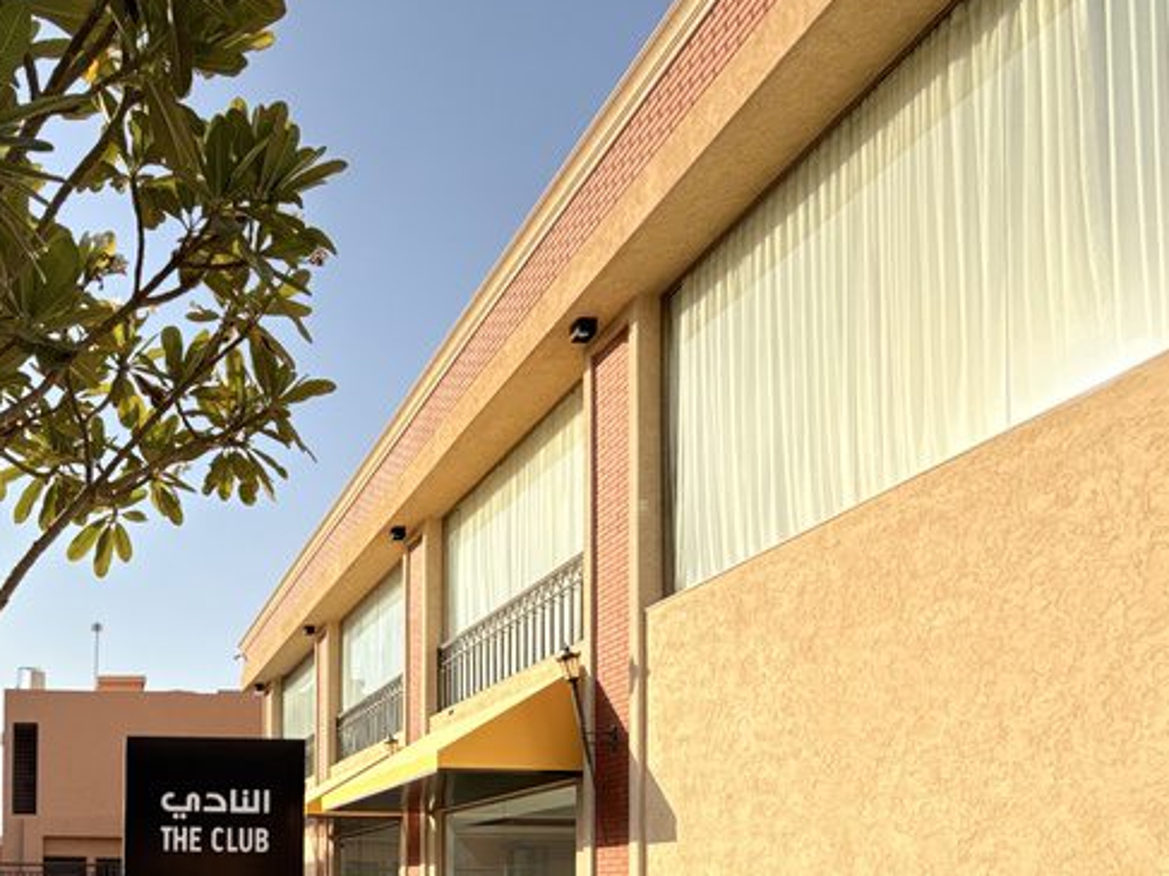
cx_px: 91
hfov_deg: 53.1
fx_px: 979
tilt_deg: +1.3
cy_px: 881
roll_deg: -1.0
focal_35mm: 29
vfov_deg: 41.7
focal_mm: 2.22
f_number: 2.2
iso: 64
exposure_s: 1/1961
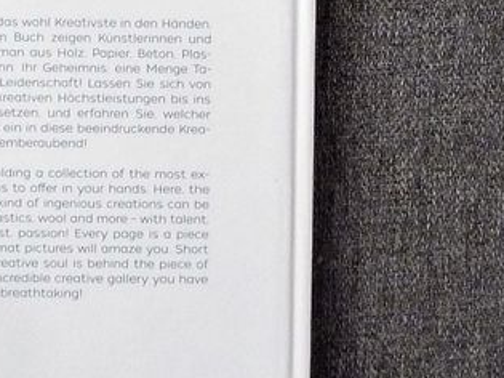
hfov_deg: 21.2
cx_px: -16
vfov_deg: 16.5
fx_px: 1295
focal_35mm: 89
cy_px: 98
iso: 400
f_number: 3.3
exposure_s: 1/15
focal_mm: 4.7
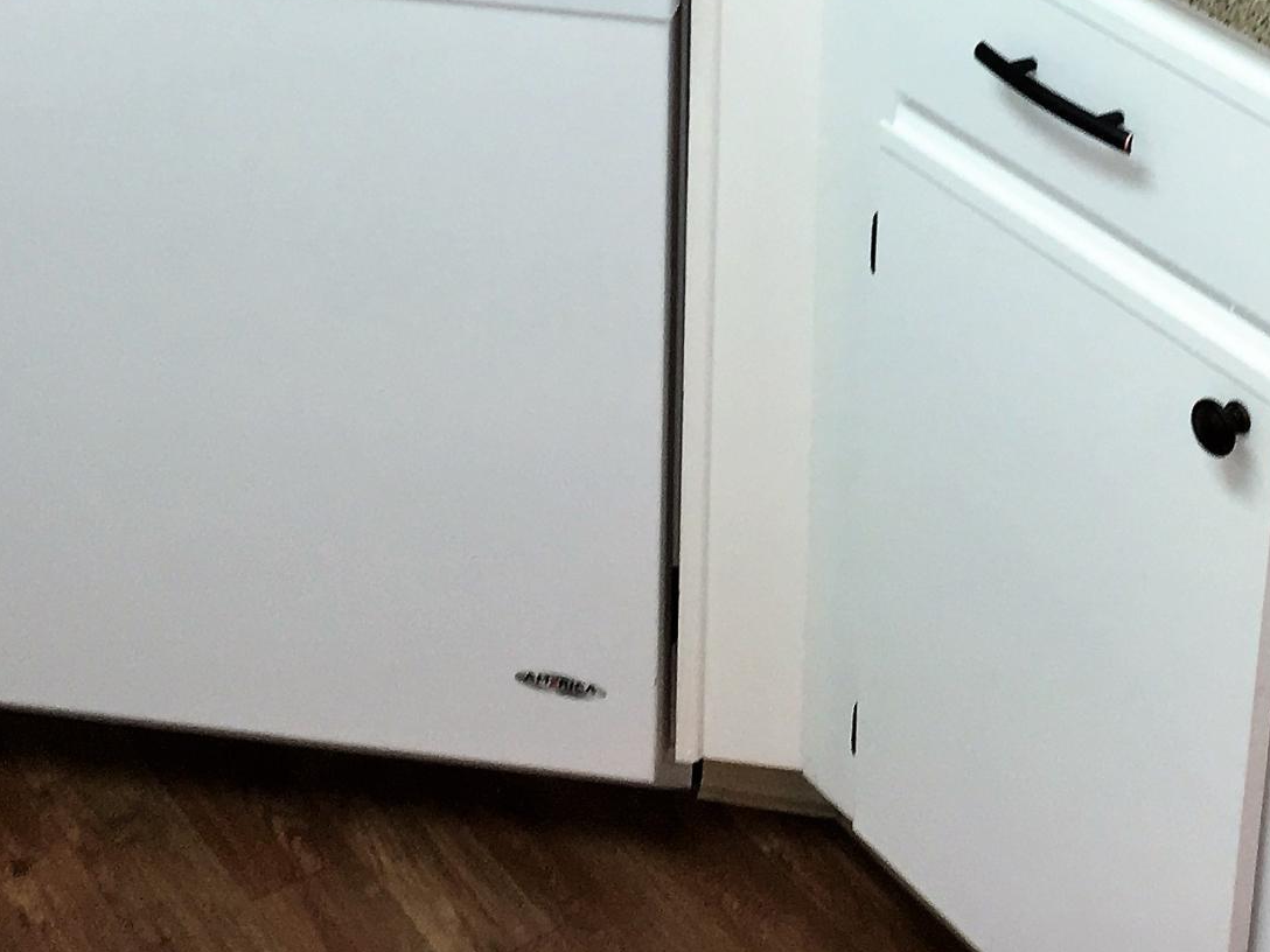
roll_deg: -1.7
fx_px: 2935
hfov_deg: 24.3
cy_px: -121
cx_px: 847
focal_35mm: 80
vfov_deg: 17.7
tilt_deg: -23.7
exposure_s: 1/30
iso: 64
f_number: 2.2
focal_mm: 4.15
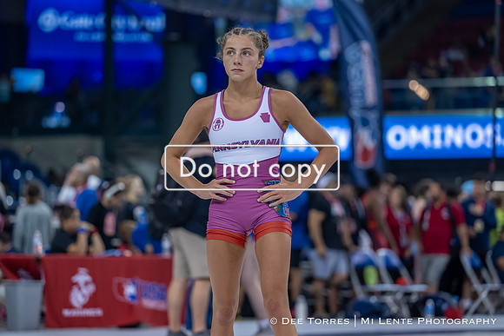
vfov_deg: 9.0
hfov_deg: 13.5
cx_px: 234
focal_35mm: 153
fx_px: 2135
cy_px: 159
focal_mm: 135
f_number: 2.8
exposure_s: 1/800
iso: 1800
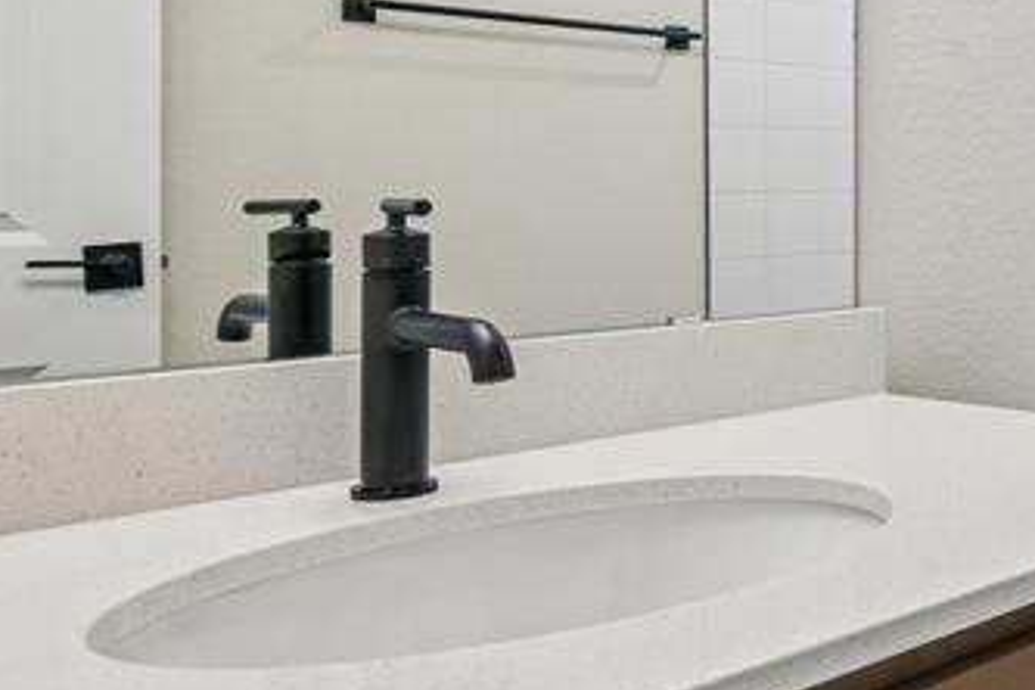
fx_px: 1236
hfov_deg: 36.2
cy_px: 174
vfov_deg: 30.7
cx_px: 1215
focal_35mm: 43
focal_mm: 14
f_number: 9
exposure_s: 1/15
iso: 220
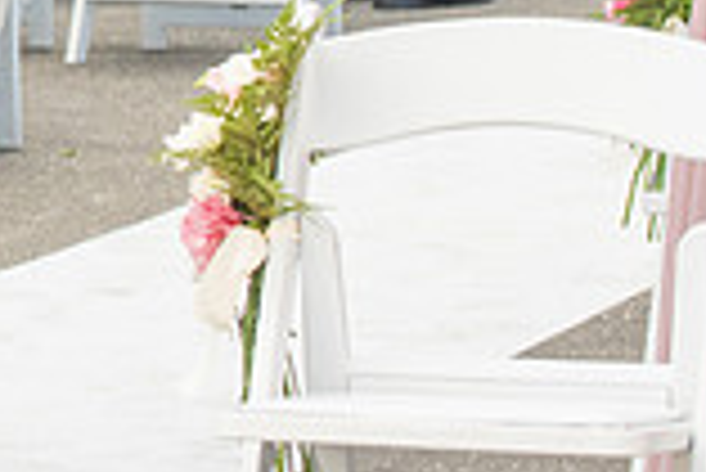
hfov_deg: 4.8
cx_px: -481
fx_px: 8264
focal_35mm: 421
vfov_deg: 3.3
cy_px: -182
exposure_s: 1/125
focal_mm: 102
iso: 640
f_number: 5.6
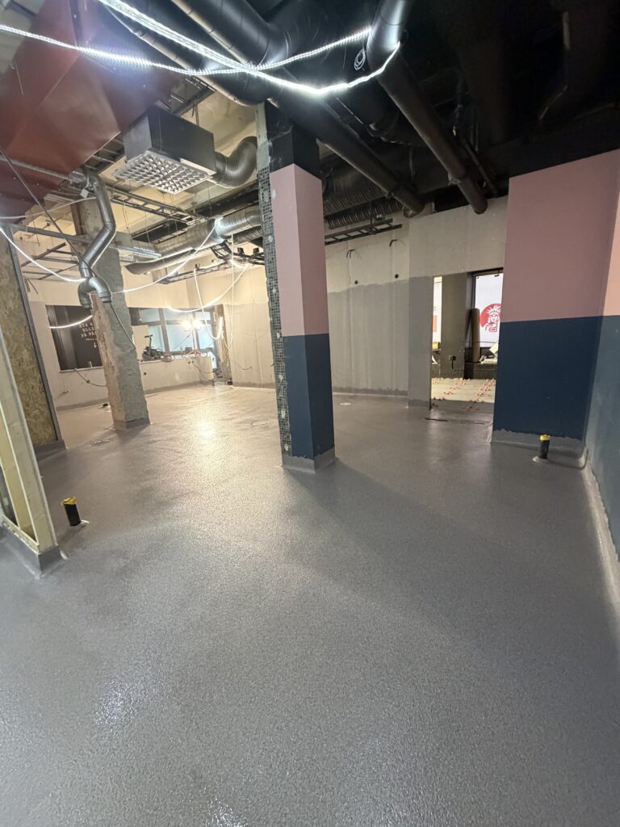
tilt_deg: -13.1
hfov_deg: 85.7
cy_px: 414
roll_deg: +2.7
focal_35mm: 14
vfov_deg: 102.1
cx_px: 310
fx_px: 334
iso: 500
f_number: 2.2
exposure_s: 1/50
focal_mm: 2.22
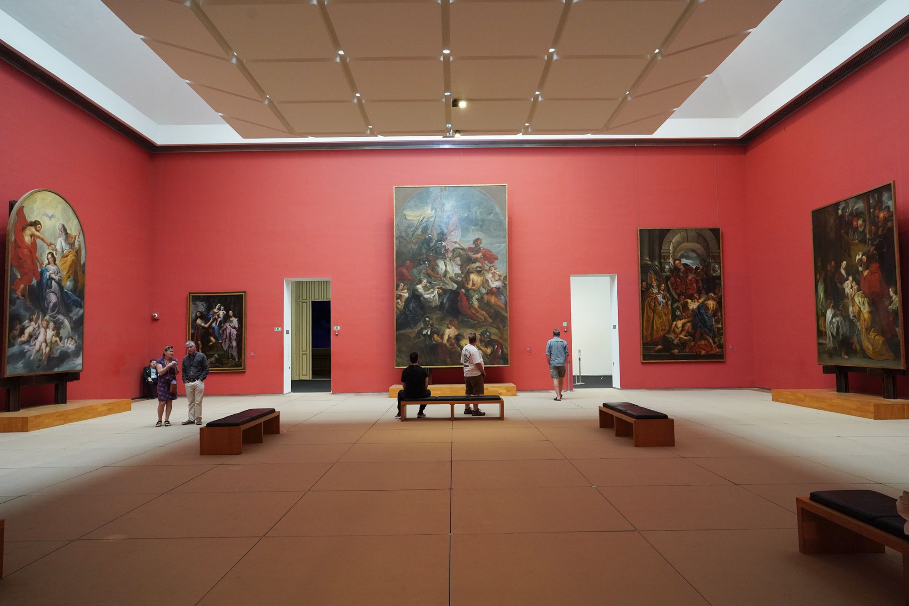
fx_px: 606
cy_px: 303
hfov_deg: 73.7
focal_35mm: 24
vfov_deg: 53.1
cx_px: 454
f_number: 7.1
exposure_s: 1/80
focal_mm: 24
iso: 3200
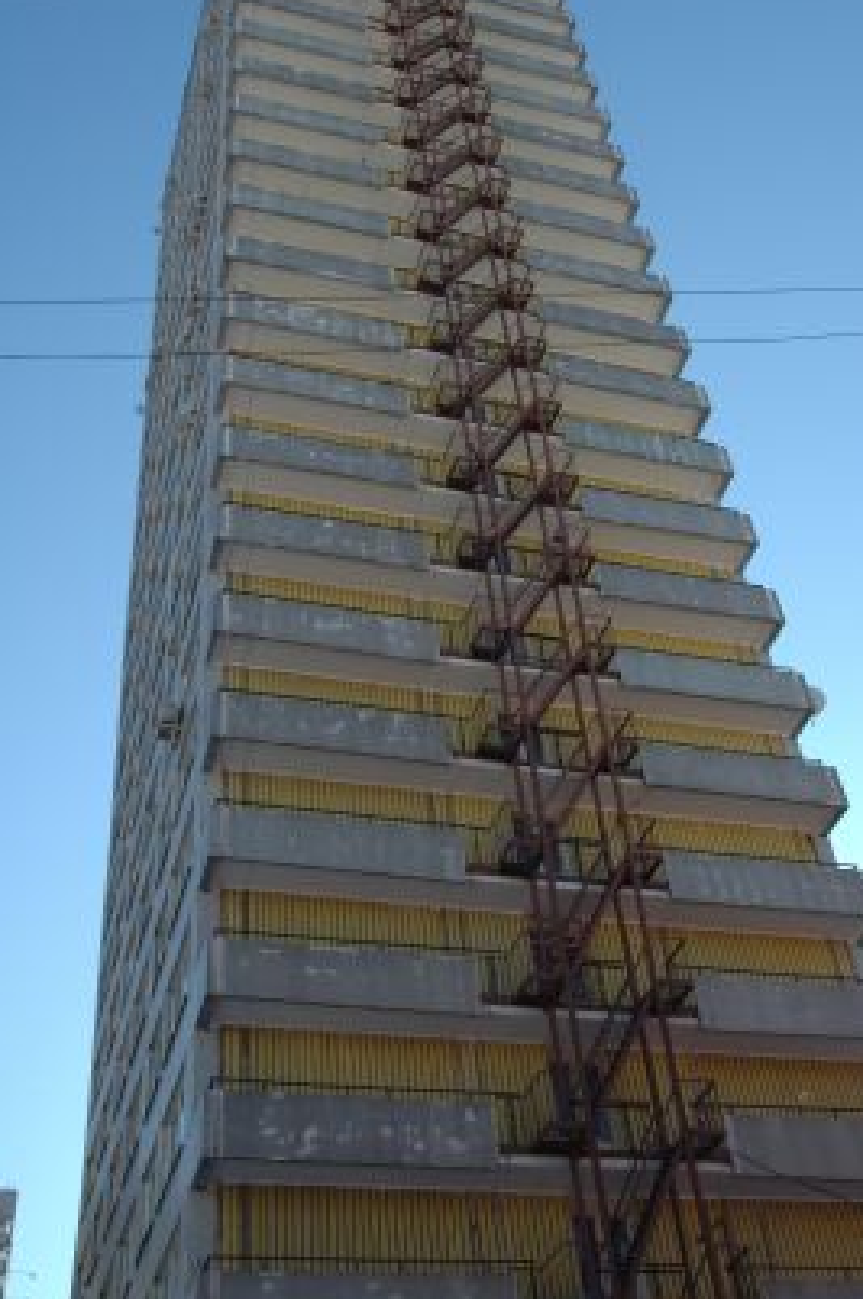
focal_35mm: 43
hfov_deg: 31.1
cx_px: 490
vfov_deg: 45.3
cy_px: 527
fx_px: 1550
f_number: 11
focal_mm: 24
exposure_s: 1/125
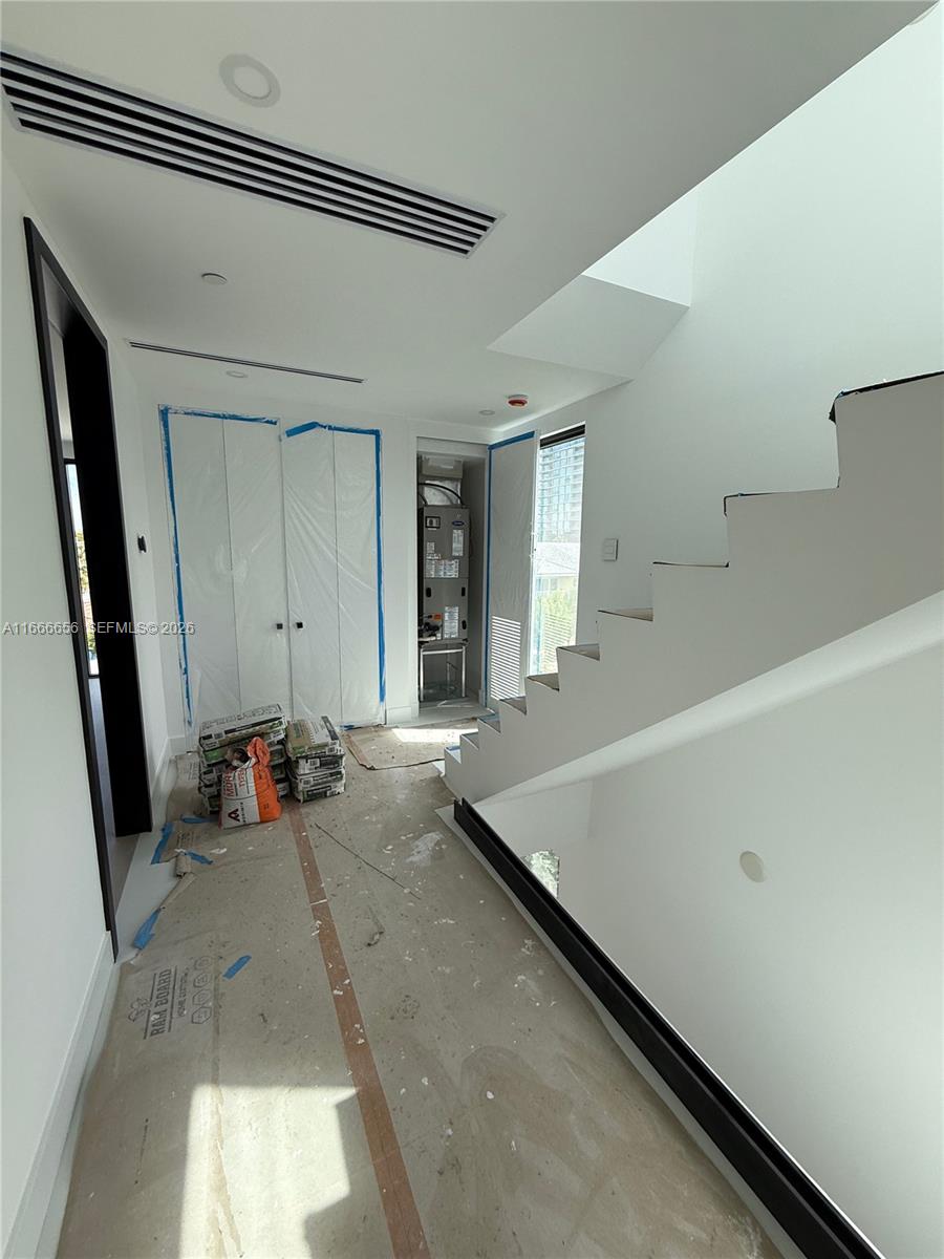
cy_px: 630
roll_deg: -1.4
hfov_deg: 85.7
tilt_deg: -9.2
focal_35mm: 14
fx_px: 509
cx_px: 472
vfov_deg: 102.1
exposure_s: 1/514
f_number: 2.2
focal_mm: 2.22
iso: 64
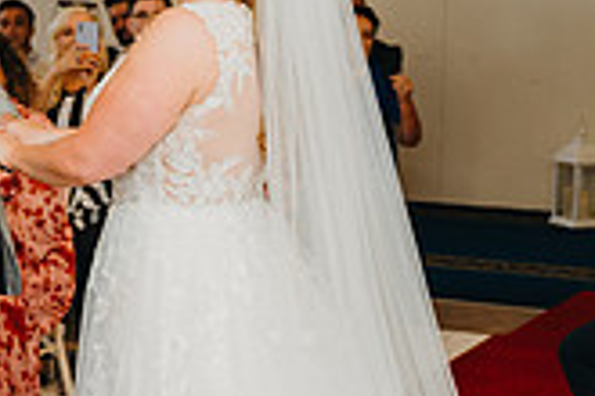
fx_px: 1686
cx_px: 58
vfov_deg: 13.4
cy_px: 167
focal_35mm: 102
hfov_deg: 19.6
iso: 800
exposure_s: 1/160
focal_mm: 28
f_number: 2.8
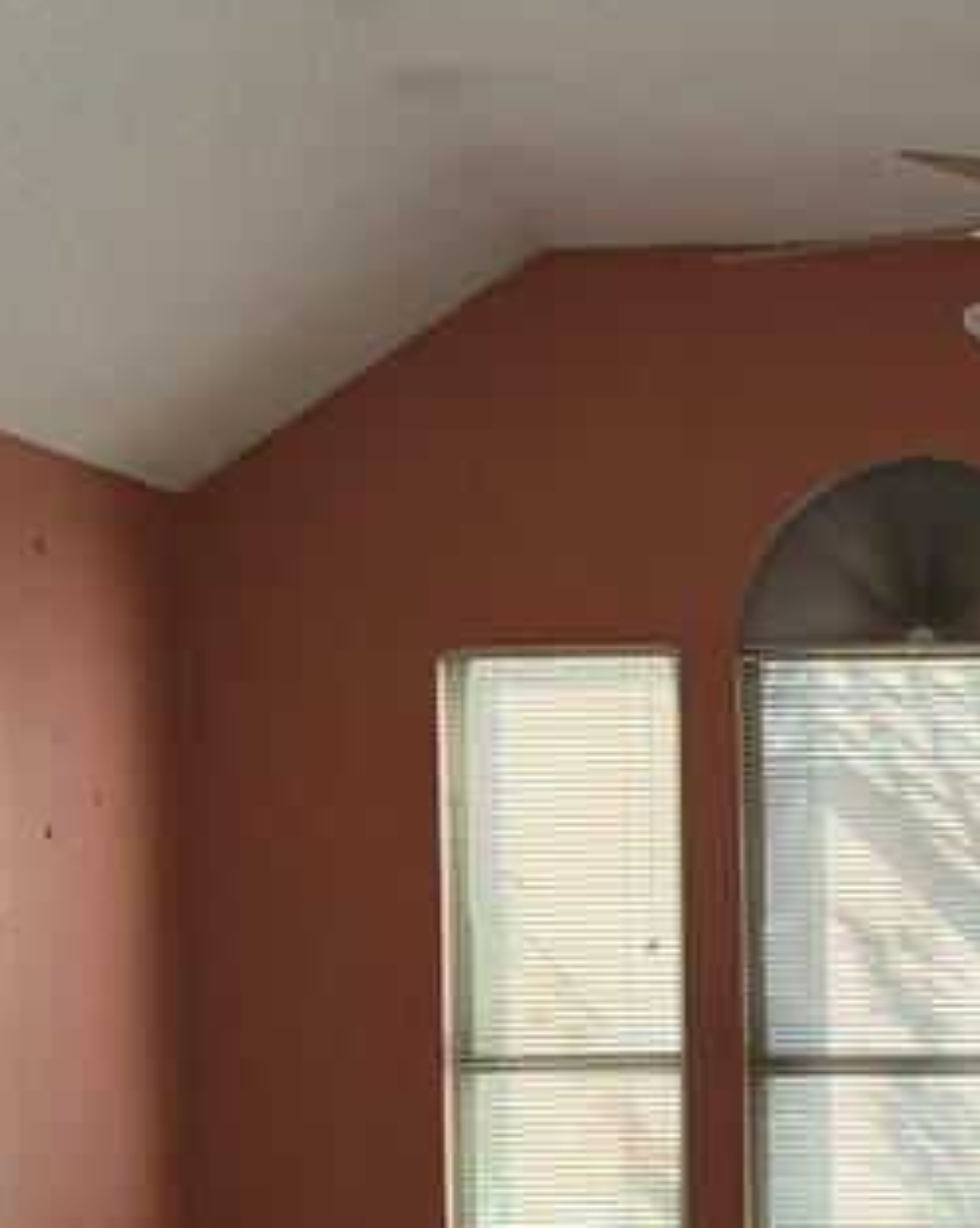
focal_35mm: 77
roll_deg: +0.7
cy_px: 901
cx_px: 933
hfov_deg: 19.4
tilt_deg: -1.8
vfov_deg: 24.5
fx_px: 2796
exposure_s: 1/75
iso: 200
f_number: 1.78
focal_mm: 6.76
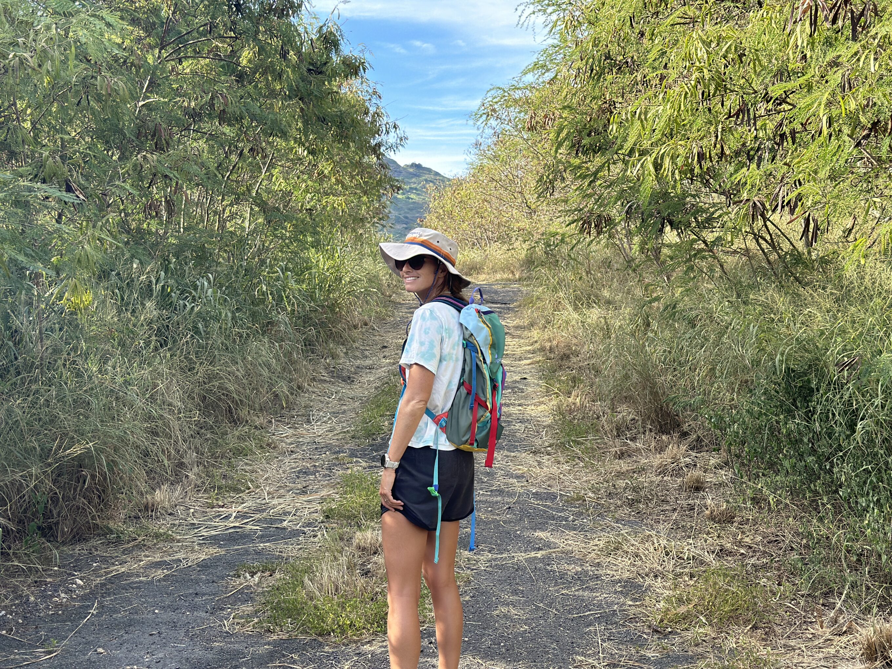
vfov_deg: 30.3
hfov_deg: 39.7
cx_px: 446
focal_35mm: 48
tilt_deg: +0.3
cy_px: 334
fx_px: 1237
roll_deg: -1.3
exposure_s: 1/990
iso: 80
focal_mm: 6.86
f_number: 1.78
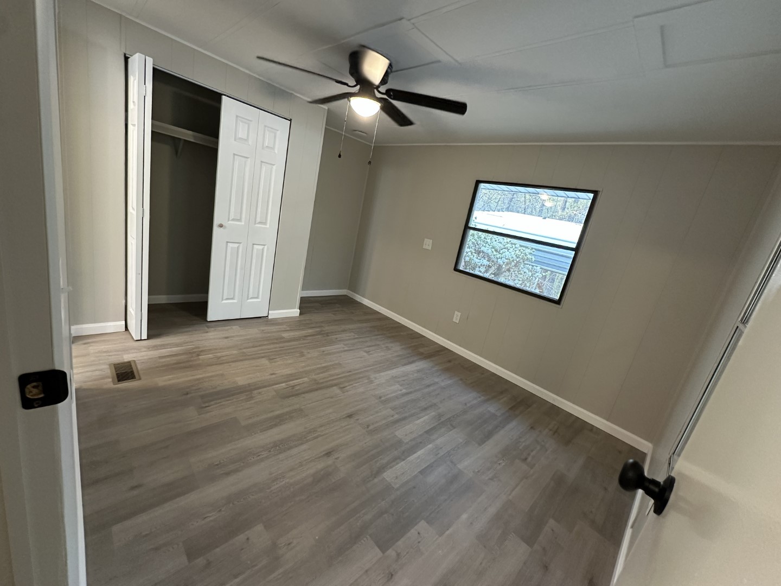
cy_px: 293
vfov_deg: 85.7
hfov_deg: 102.1
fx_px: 316
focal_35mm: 14
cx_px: 390
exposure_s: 1/60
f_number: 2.2
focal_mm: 2.22
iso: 400
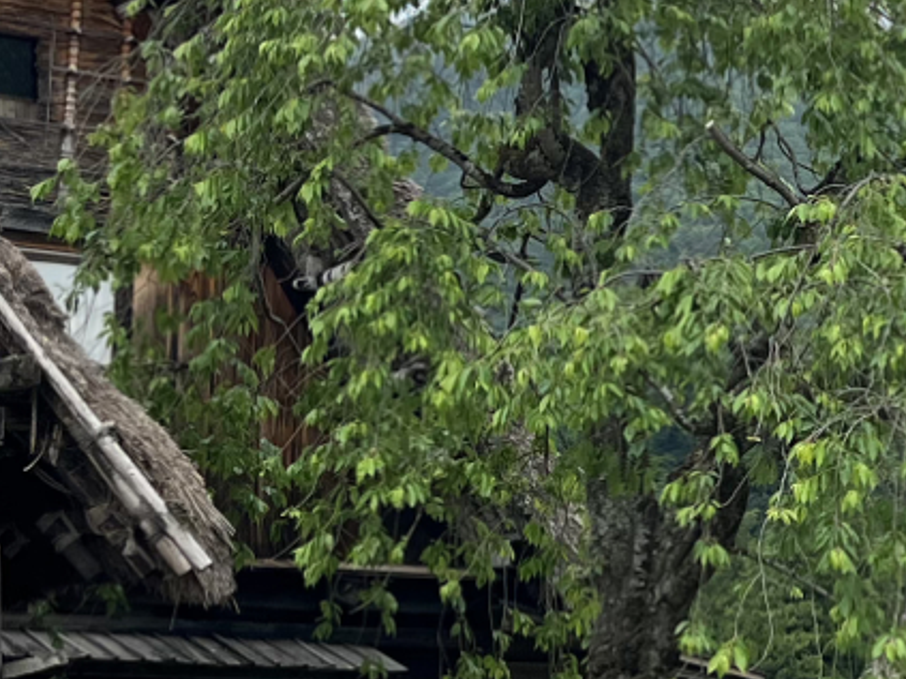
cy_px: 201
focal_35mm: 123
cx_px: 1064
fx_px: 3218
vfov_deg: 12.0
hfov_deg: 15.5
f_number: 1.6
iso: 50
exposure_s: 1/1517
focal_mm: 5.1
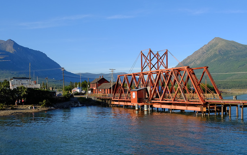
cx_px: 133
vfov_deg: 27.4
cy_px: 87
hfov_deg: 42.6
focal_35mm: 47
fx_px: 316
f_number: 8
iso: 200
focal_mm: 23
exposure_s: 1/250
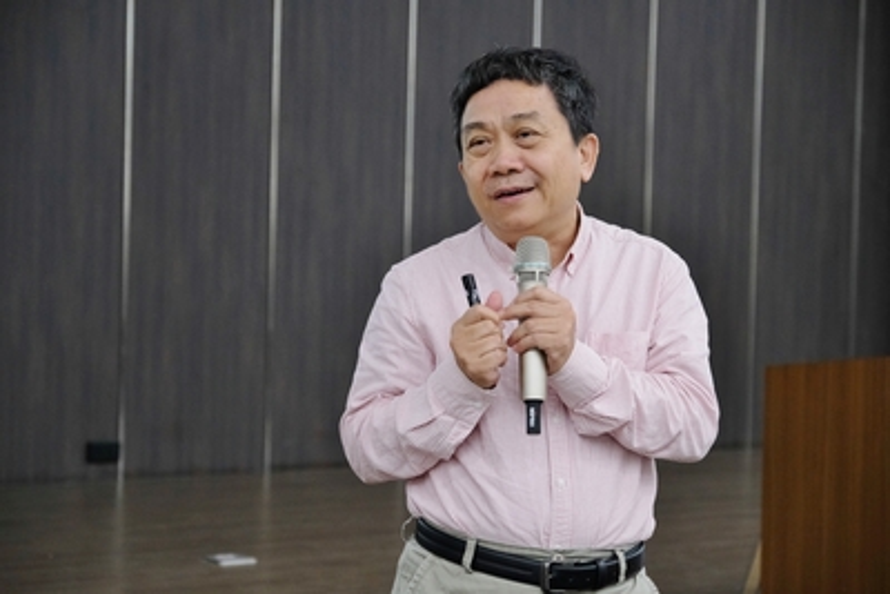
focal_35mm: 83
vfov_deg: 16.5
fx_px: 2053
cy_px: 297
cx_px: 445
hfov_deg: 24.5
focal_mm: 55
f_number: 2.8
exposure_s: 1/160
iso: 1600
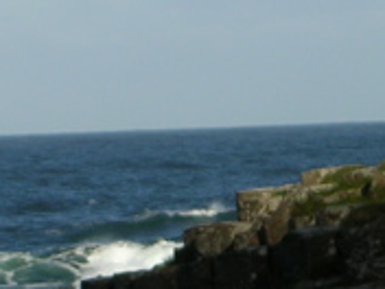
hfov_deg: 4.8
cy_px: 346
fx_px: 4638
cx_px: 118
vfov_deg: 3.6
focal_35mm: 417
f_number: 4.9
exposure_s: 1/494
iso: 50
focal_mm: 17.4
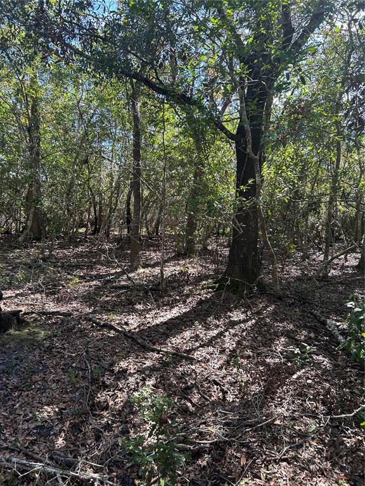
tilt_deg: -7.1
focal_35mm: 26
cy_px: 243
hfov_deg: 53.1
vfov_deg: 67.3
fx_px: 366
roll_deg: -2.7
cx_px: 182
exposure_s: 1/370
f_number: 1.5
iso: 50
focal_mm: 5.7
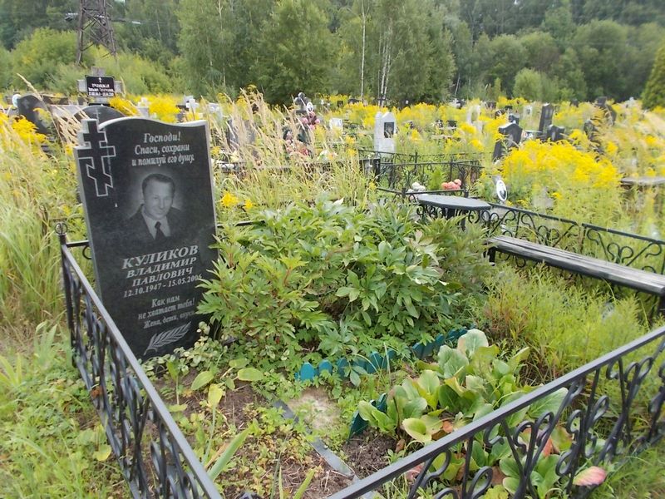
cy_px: 250
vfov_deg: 53.1
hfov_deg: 67.3
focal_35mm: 26
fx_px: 499
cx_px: 332
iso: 80
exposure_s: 1/250
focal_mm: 4.6
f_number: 3.2
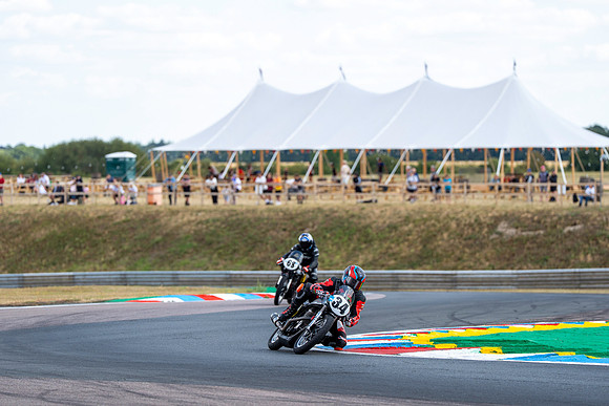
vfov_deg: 6.9
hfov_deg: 10.3
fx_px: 3384
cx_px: 304
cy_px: 203
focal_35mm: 200
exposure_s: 1/1250
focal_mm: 200
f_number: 3.5
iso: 125
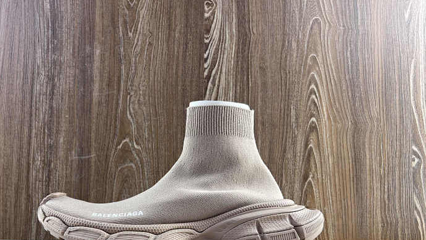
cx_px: 183
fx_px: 373
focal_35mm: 33
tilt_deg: +3.1
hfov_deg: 59.3
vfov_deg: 34.8
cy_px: 181
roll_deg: -0.4
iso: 32
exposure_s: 1/139
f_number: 1.5
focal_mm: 5.7
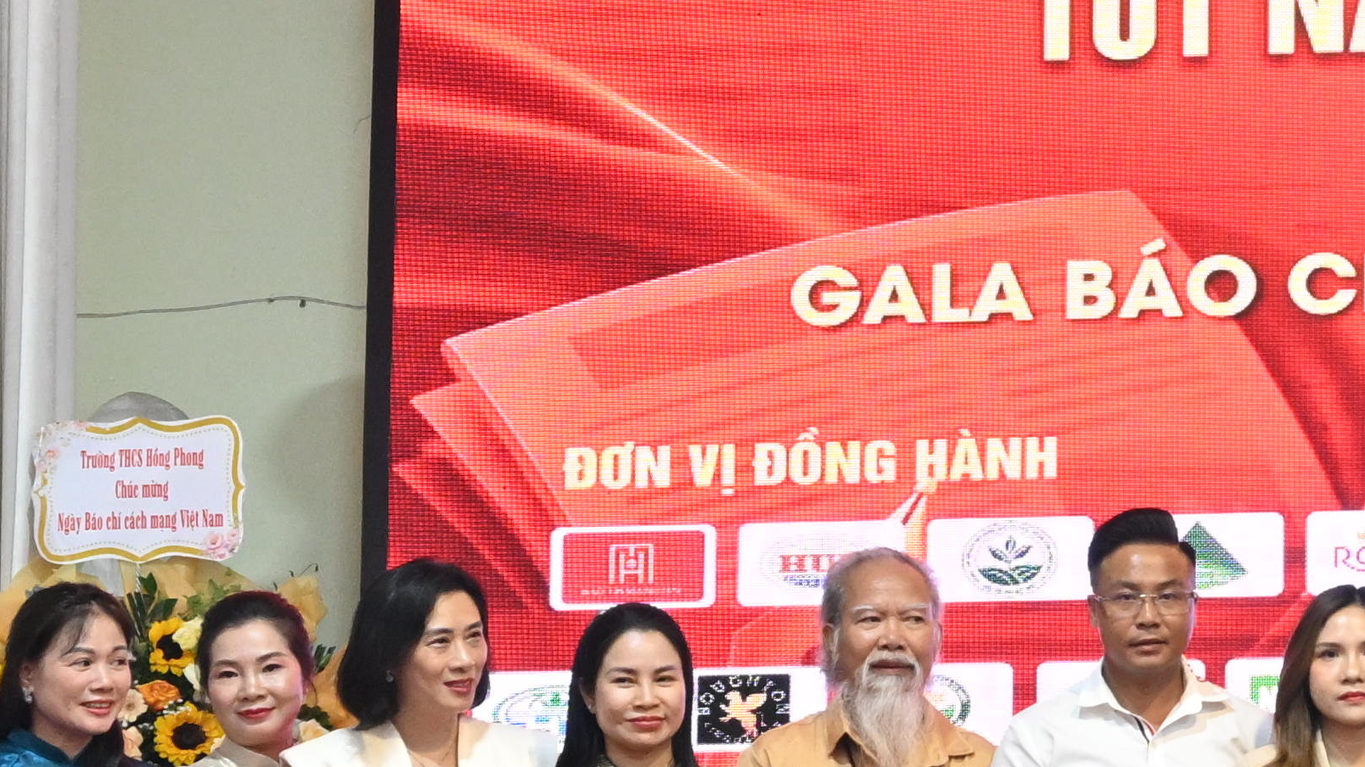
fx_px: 5646
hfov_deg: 12.8
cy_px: 249
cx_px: 2253
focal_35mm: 156
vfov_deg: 7.8
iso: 1600
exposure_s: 1/100
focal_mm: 29
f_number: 5.6
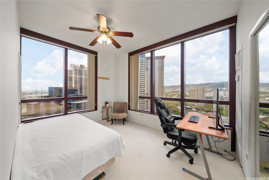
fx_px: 90
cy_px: 90
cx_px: 134
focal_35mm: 12
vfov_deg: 90.1
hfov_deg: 112.6
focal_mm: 12
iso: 100
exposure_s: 1/5
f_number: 9
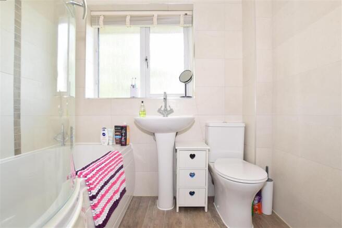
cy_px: 114
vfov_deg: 77.3
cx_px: 171
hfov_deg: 100.4
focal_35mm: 15
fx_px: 142
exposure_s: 1/40
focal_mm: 10
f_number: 8
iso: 400
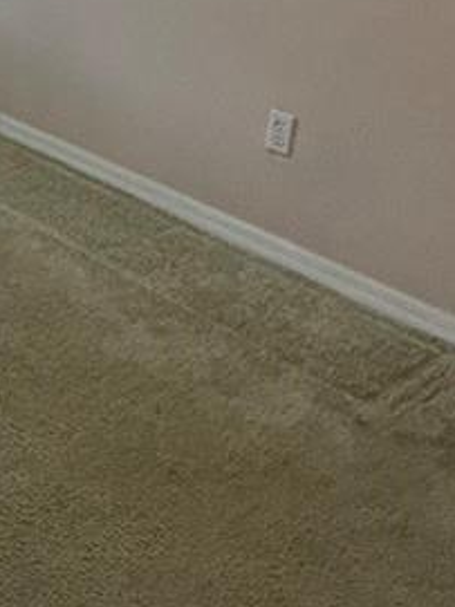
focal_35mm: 62
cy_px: -16
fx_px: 1087
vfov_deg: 29.0
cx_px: -161
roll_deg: -2.6
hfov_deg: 21.1
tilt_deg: -9.9
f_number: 2.2
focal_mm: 2.22
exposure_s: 1/120
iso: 400
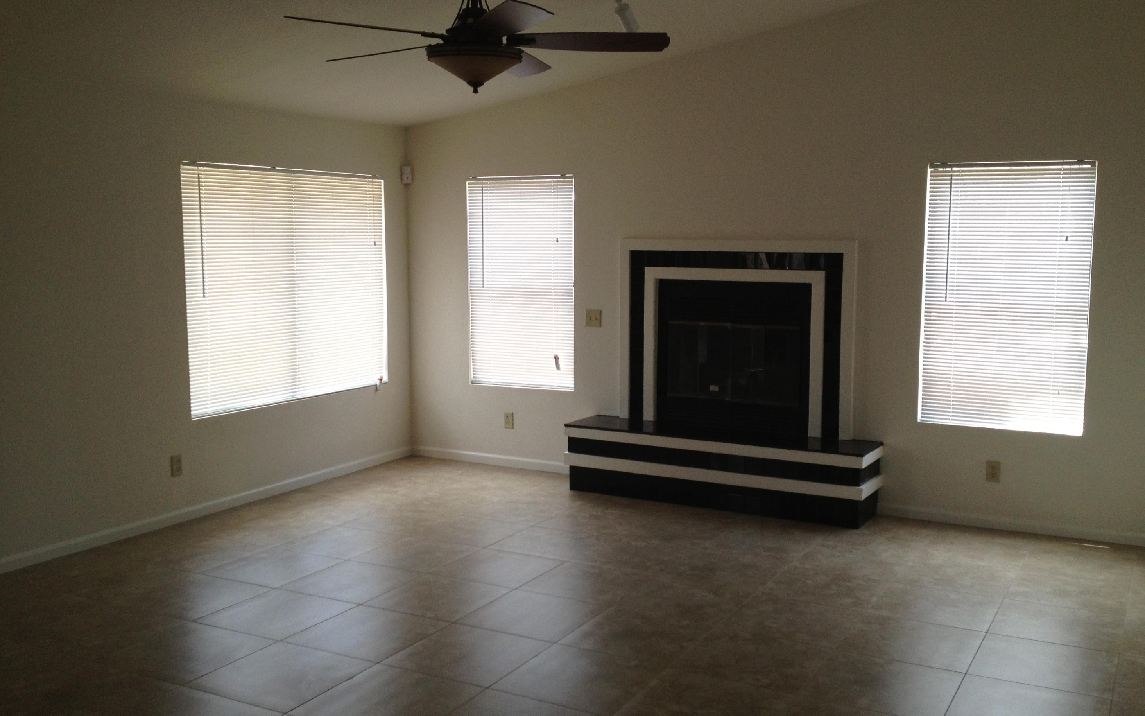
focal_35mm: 38
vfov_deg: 33.6
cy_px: 361
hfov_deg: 51.5
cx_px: 582
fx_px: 1186
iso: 80
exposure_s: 1/120
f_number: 2.4
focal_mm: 4.28
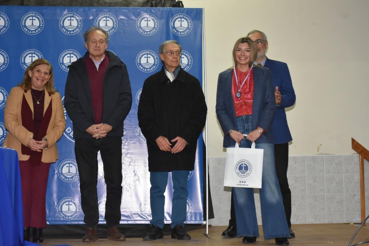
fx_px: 738
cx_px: 184
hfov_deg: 28.1
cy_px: 123
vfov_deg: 18.9
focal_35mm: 72
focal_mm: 48
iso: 1600
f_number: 8
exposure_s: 1/60
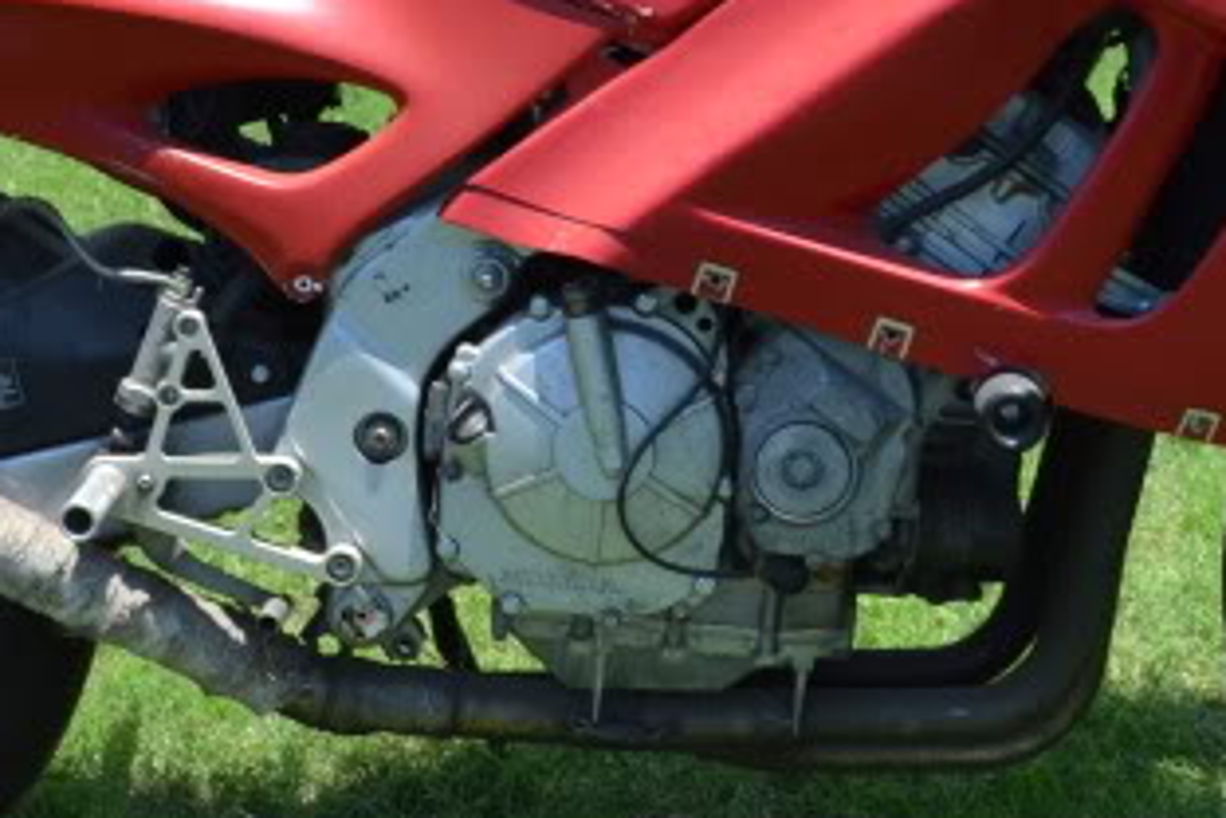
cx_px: 627
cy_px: 299
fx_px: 4018
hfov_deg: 17.3
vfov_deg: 11.6
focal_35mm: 118
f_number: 7.1
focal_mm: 24
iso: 100
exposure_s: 1/200
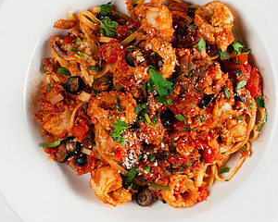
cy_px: 84
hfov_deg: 16.7
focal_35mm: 115
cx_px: 147
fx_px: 946
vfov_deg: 13.4
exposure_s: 1/200
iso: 200
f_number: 10
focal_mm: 50
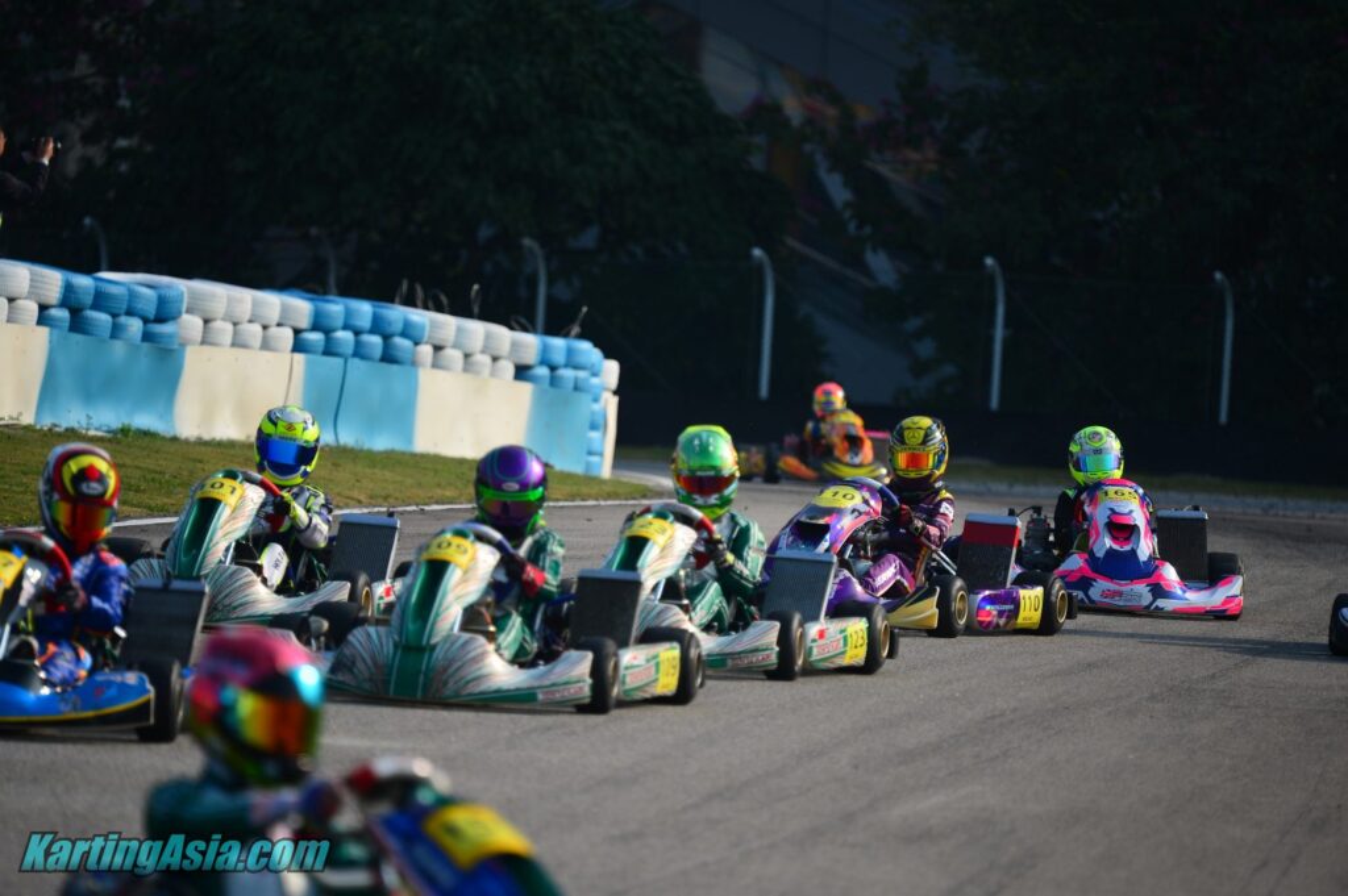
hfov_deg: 6.9
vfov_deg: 4.6
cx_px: 674
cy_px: 448
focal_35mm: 300
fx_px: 11224
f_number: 4
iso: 125
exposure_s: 1/1250
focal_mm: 300
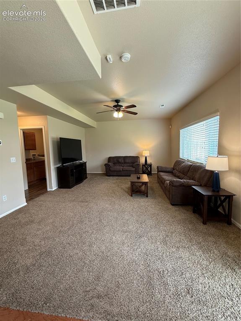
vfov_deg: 102.1
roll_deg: +1.1
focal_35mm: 14
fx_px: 130
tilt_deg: -4.7
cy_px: 160
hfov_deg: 85.6
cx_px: 120
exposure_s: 1/60
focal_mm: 2.22
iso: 160
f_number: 2.2
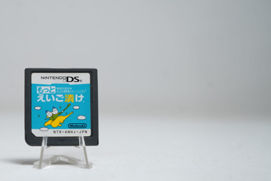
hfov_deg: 30.8
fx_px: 482
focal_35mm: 64
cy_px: 108
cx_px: 64
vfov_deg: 21.2
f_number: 5
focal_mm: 41
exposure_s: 1/13
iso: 64
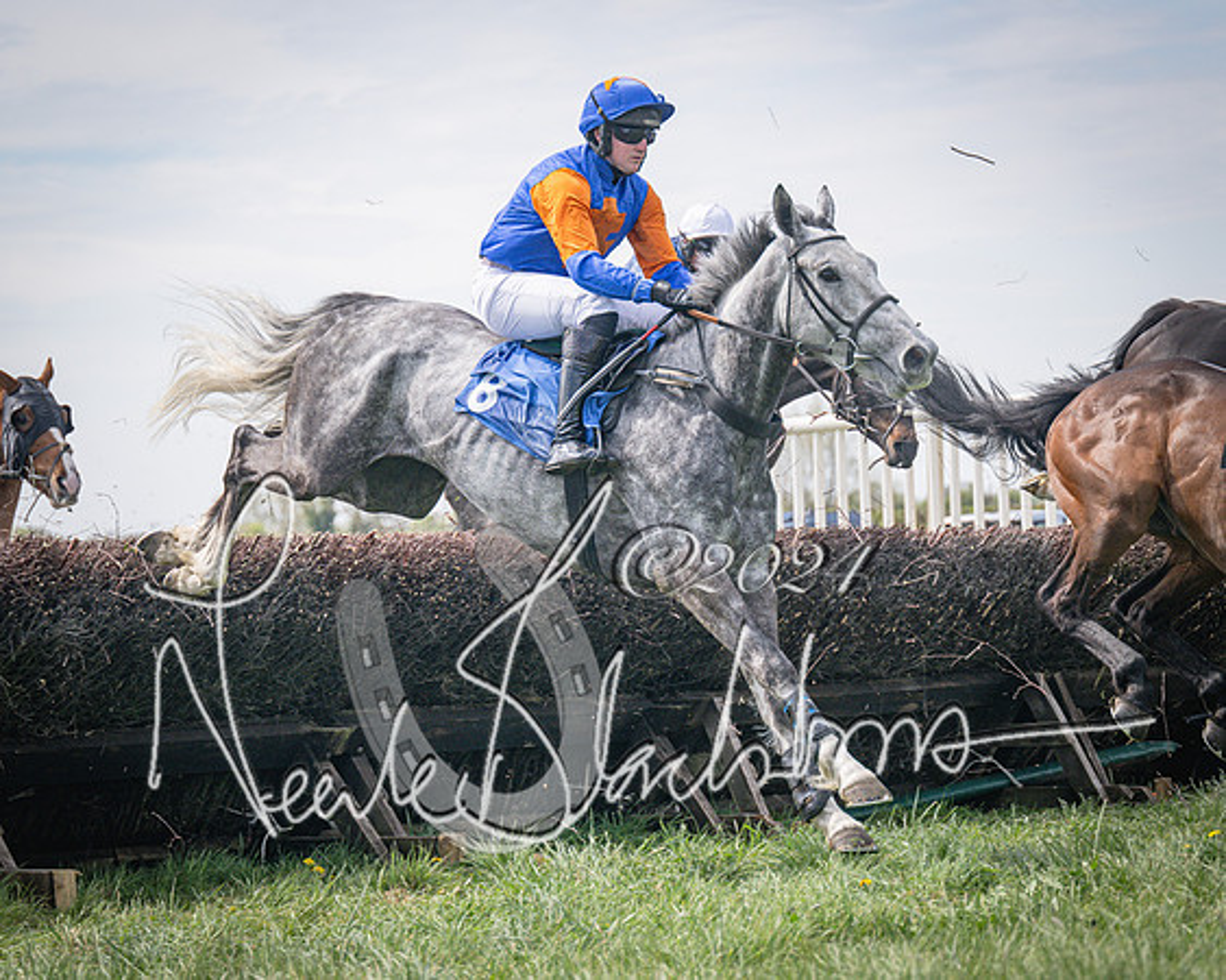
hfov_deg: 14.1
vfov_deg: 11.3
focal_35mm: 137
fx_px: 4962
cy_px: 489
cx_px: 539
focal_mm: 98
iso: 200
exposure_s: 1/2500
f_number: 4
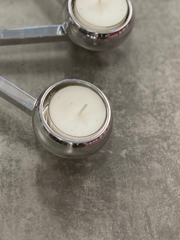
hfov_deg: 14.1
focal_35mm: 105
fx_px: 728
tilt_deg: -54.1
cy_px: 23
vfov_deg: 18.4
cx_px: 53
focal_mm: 6
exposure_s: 1/104
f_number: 2
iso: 160
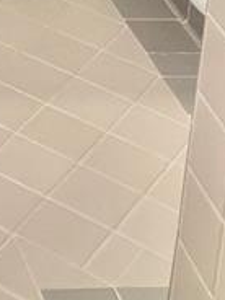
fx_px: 1473
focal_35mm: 170
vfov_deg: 10.2
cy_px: -416
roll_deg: -1.9
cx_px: -282
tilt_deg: -15.3
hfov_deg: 8.2
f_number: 1.6
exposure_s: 1/60
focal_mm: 4.2
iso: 80
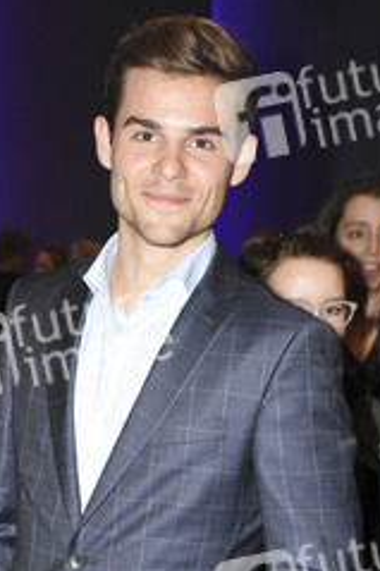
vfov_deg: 18.0
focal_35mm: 113
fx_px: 1789
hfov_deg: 12.1
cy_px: 466
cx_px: 119
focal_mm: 45
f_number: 4.5
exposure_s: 1/160
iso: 3200
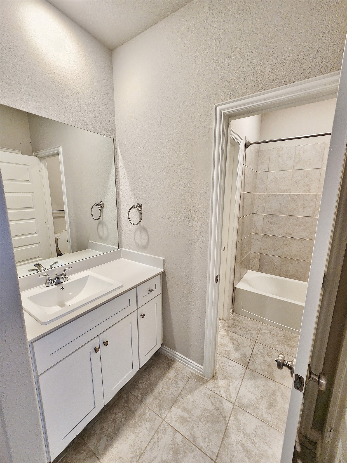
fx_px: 174
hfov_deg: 89.9
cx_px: 174
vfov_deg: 106.2
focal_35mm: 13
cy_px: 232
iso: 160
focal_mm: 2.2
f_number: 2.2
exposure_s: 1/60
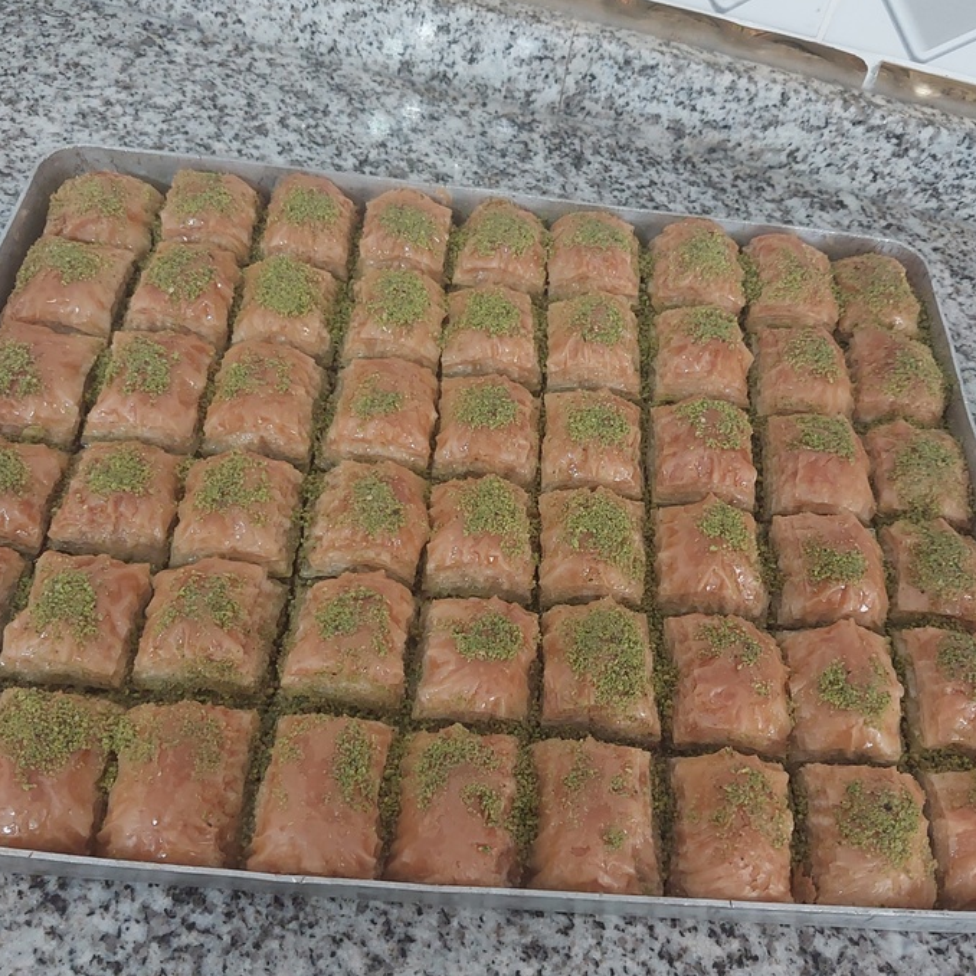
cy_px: 475
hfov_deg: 46.0
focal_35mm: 36
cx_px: 485
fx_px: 1148
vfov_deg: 46.0
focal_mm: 4.6
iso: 320
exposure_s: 1/33
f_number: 1.8
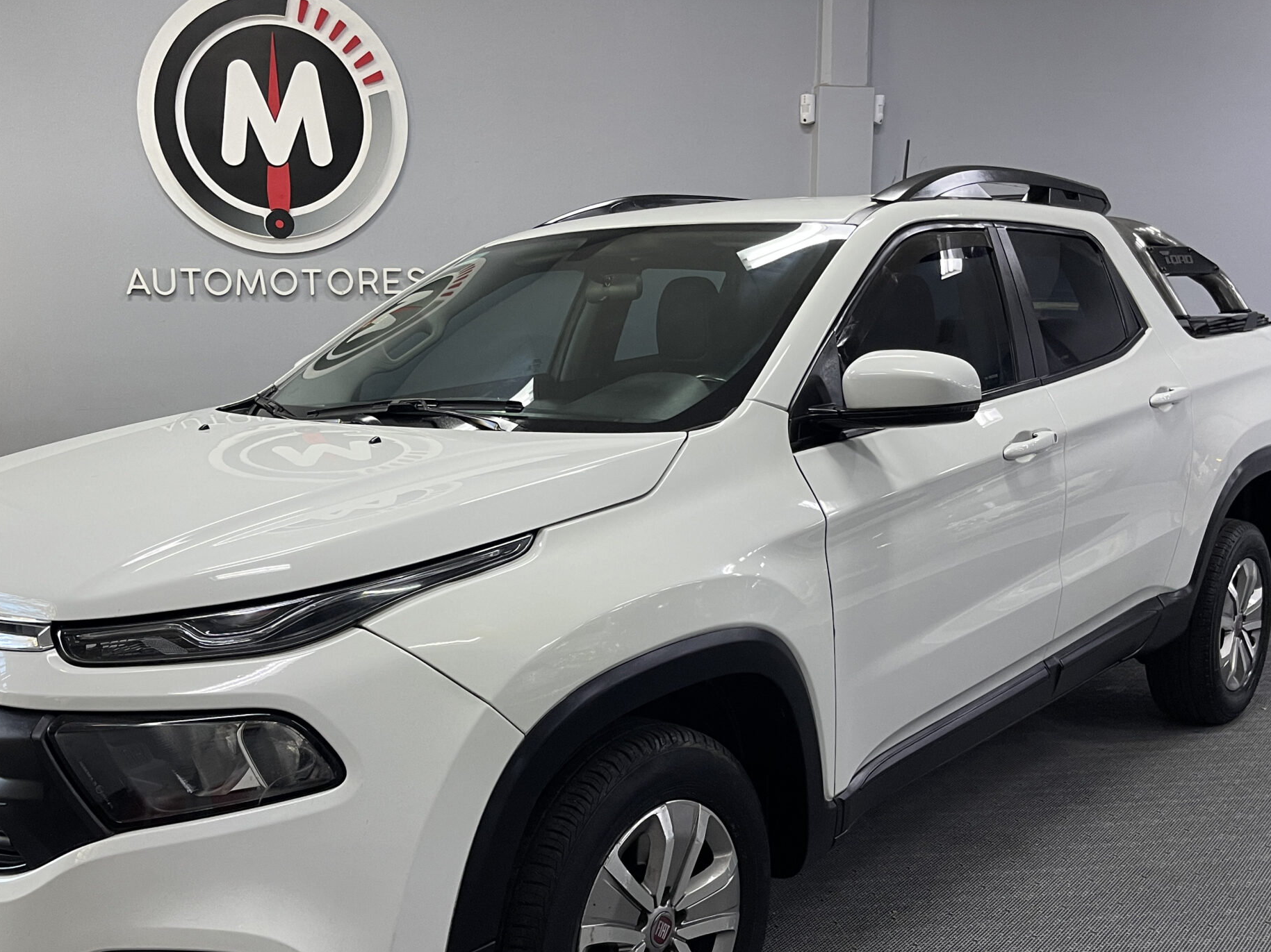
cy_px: 581
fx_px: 1285
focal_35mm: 35
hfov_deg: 52.6
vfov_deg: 40.5
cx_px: 591
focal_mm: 5.1
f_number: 1.6
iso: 160
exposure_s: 1/60
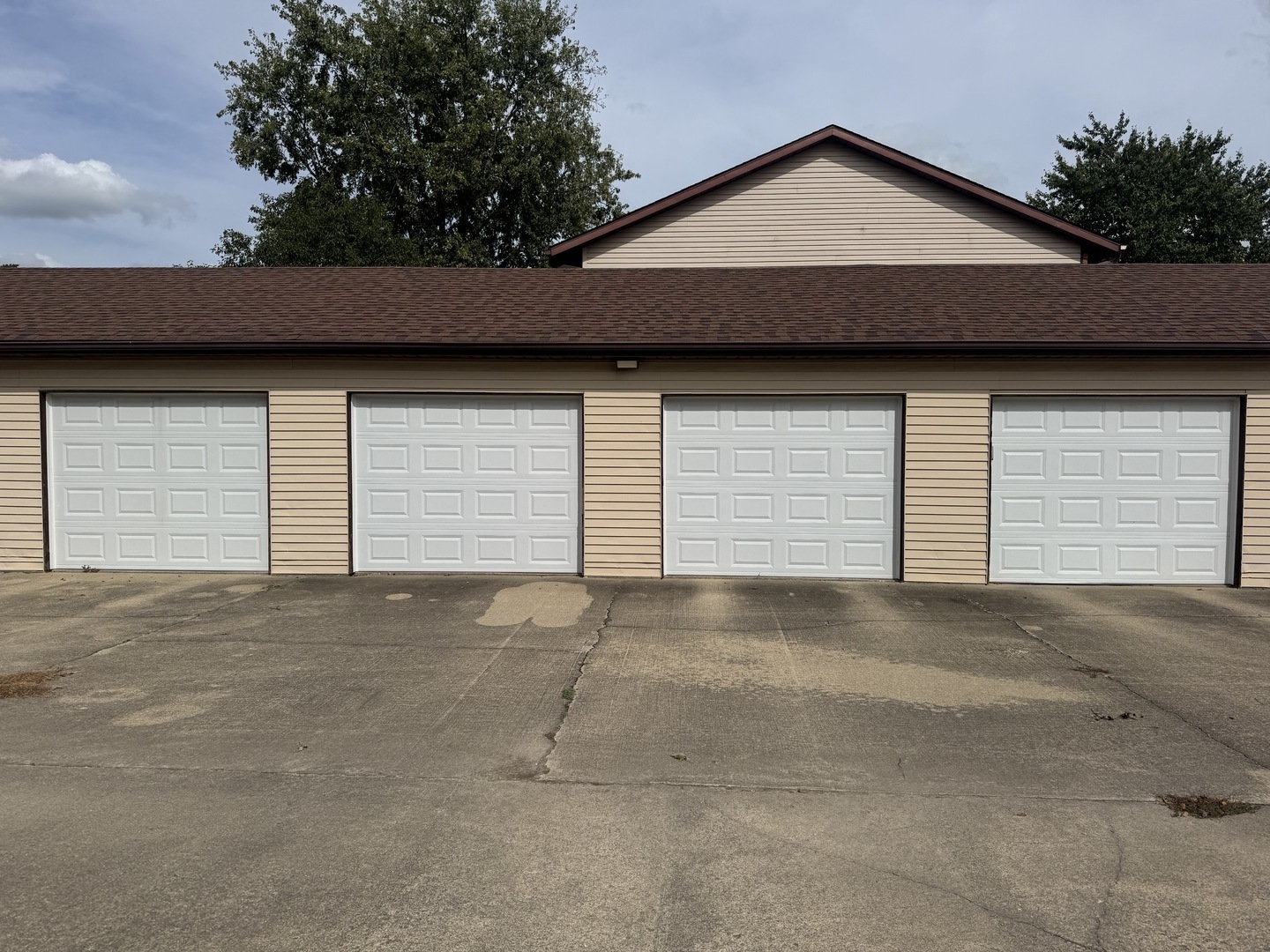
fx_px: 881
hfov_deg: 71.6
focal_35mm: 24
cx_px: 635
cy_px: 476
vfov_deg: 56.8
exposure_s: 1/10417
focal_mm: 6.76
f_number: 1.78
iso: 80
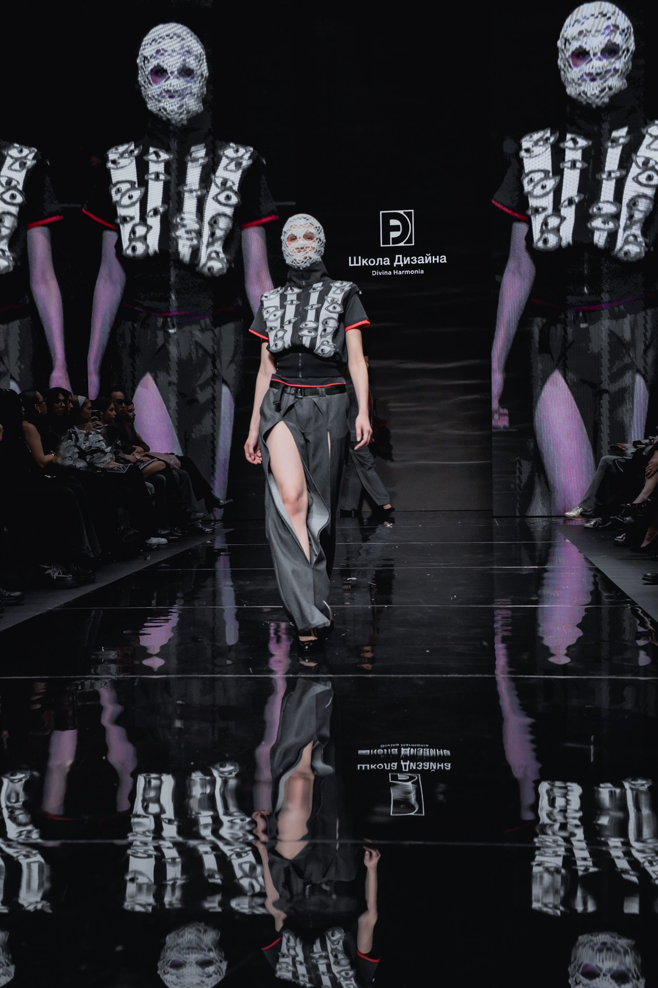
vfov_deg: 40.3
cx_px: 326
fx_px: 1343
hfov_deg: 27.5
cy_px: 488
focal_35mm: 49
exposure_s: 1/250
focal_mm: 48
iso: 2000
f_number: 4.5
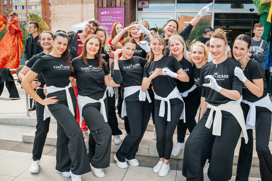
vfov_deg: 42.3
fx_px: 234
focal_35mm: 31
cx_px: 143
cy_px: 94
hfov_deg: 60.3
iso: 200
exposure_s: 1/250
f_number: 4.5
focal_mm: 28
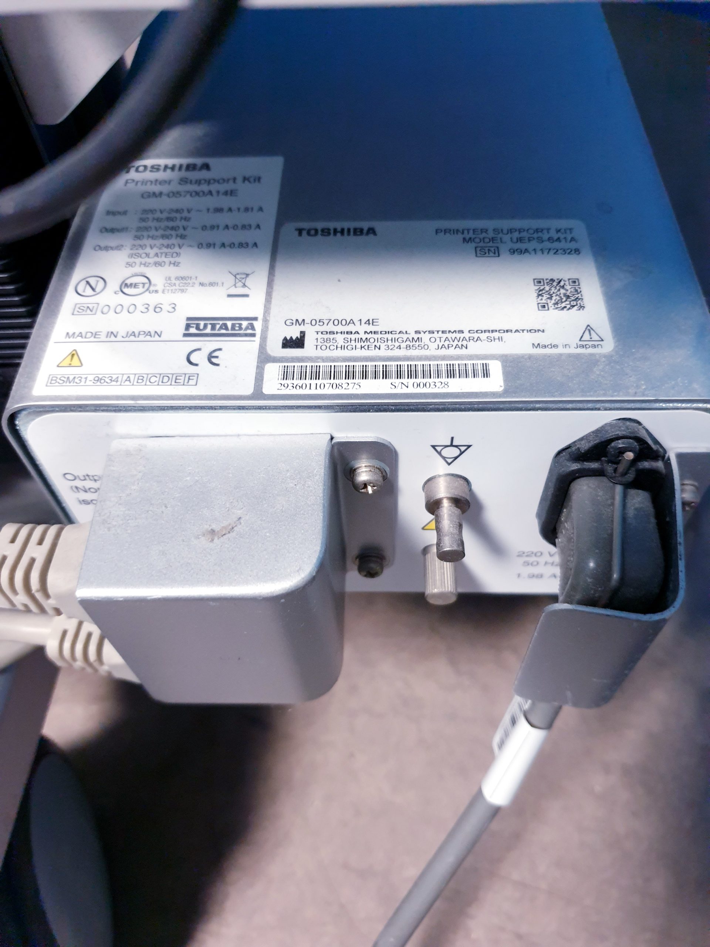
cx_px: 355
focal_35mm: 26
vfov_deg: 67.3
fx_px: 711
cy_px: 474
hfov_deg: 53.1
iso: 320
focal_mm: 4.3
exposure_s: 1/20
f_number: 1.5
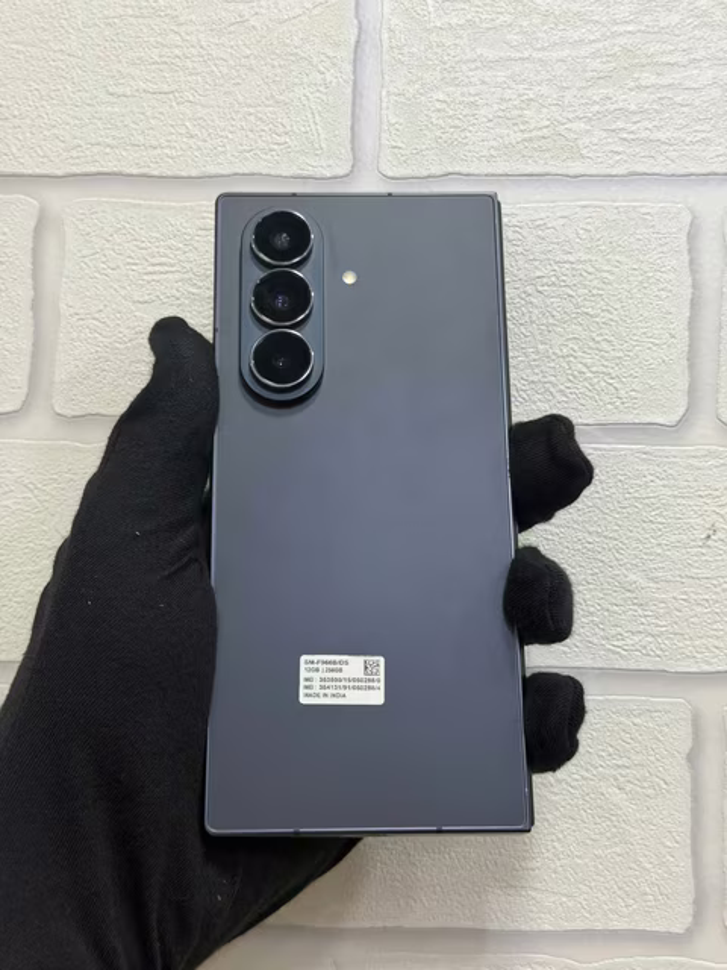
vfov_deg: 39.7
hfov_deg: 30.3
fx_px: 1344
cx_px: 364
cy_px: 485
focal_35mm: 48
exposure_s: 1/100
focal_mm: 6.76
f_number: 1.78
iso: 100
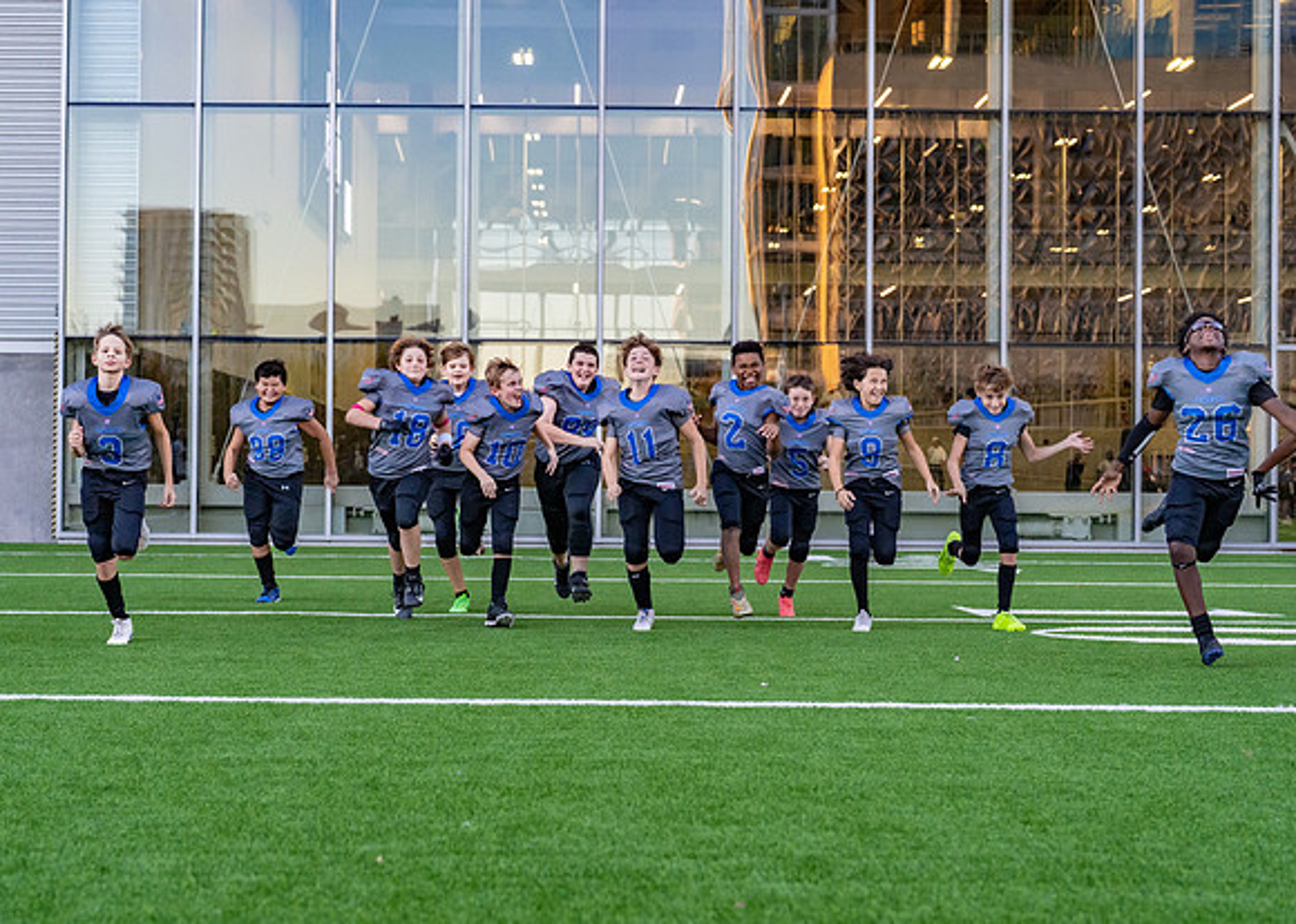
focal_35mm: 59
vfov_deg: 24.2
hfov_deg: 33.4
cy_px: 493
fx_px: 2158
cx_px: 593
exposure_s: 1/1250
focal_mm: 50
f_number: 3.2
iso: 2500
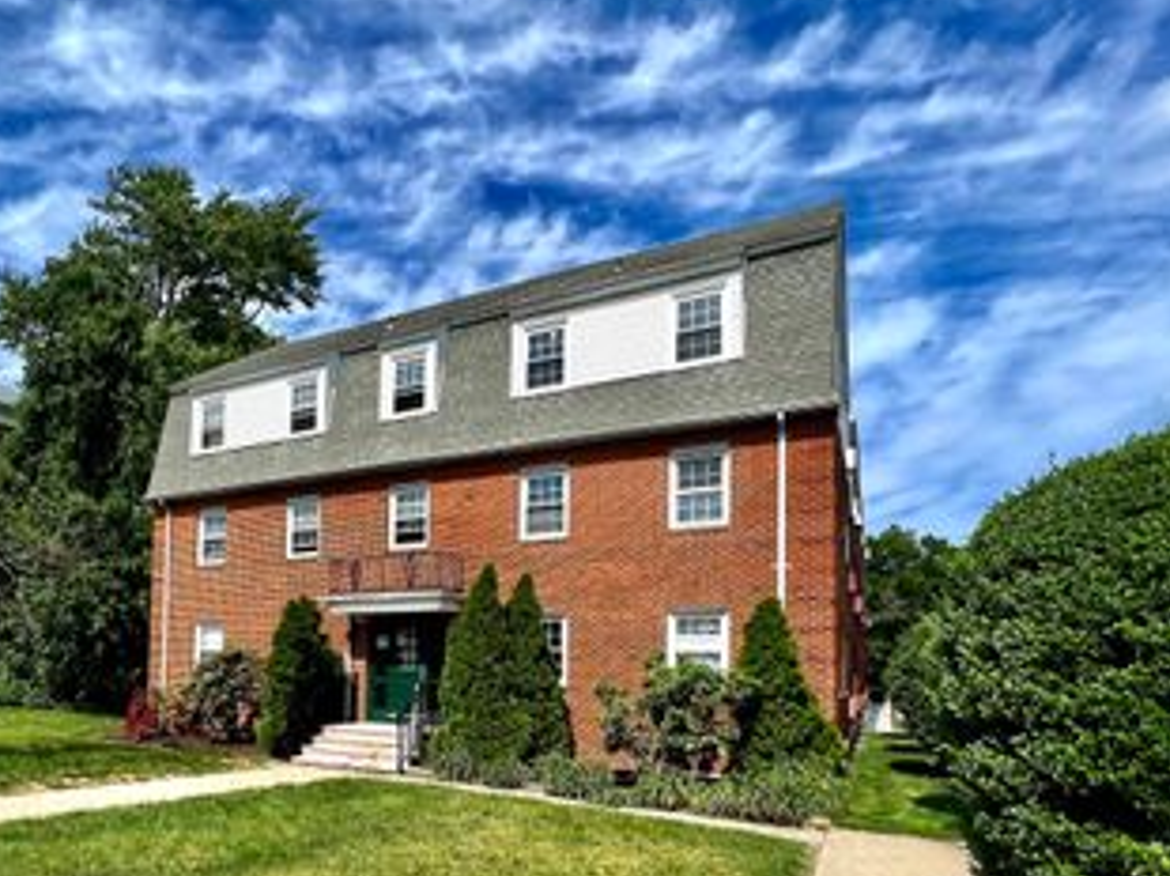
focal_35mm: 21
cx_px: 445
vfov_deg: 60.2
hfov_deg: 77.7
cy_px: 648
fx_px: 709
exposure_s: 1/1429
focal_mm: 1.57
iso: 32
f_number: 1.8
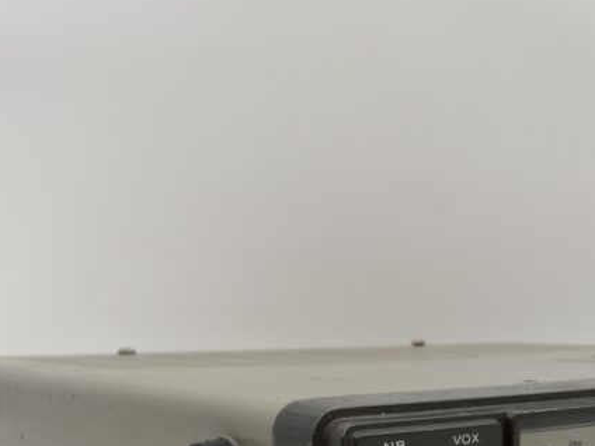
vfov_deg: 23.5
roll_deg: -0.4
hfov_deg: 32.2
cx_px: 490
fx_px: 997
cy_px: 506
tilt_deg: -10.6
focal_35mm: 58
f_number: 4
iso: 125
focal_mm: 6.93
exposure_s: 1/121
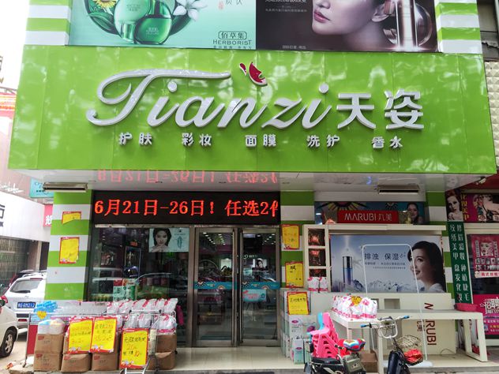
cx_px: 250
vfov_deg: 48.2
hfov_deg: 61.7
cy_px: 187
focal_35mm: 29
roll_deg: -1.6
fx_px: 418
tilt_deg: +12.5
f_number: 2.2
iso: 32
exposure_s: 1/100
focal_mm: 4.15
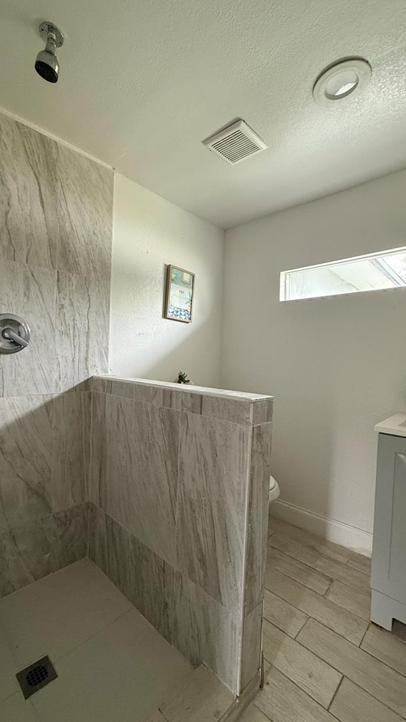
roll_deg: -1.2
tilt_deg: -1.3
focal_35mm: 16
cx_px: 187
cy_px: 365
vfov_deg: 99.4
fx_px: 306
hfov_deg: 67.0
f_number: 2.2
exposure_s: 1/84
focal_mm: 2.22
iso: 400
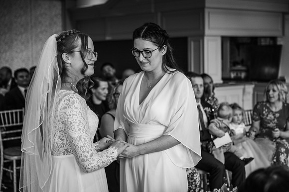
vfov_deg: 20.6
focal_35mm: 66
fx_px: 530
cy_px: 96
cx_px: 144
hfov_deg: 30.5
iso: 500
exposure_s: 1/200
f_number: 2.8
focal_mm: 66
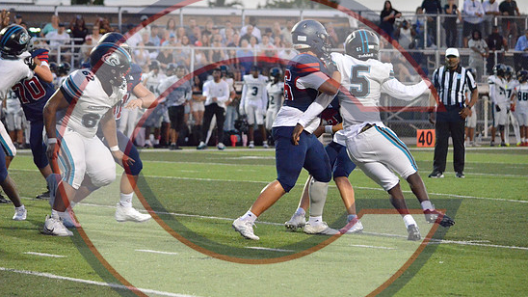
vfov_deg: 6.1
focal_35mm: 199
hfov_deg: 10.8
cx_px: 252
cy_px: 160
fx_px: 2786
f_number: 4.8
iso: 5600
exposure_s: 1/500
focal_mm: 120
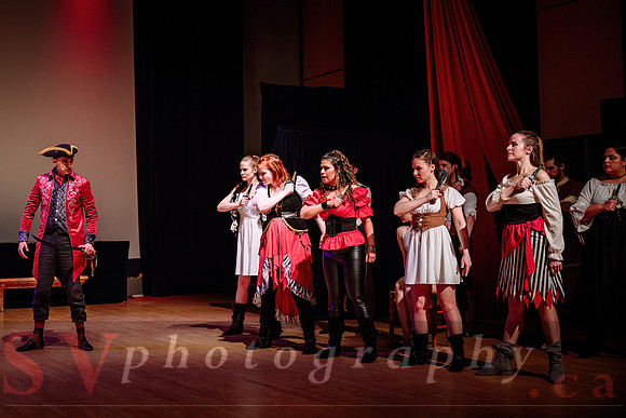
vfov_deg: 27.7
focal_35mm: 49
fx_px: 846
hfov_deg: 40.5
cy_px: 176
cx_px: 263
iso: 1250
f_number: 2.8
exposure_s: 1/250
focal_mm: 42
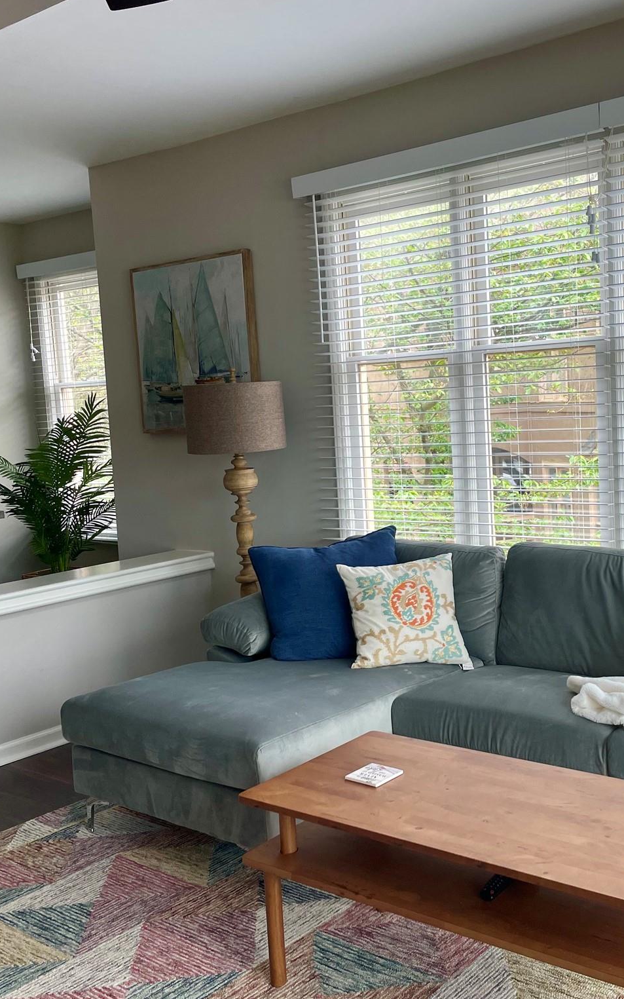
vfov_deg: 52.8
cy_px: 497
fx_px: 1007
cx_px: 443
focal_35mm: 37
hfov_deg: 33.9
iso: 32
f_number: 1.6
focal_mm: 4.2
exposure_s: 1/294
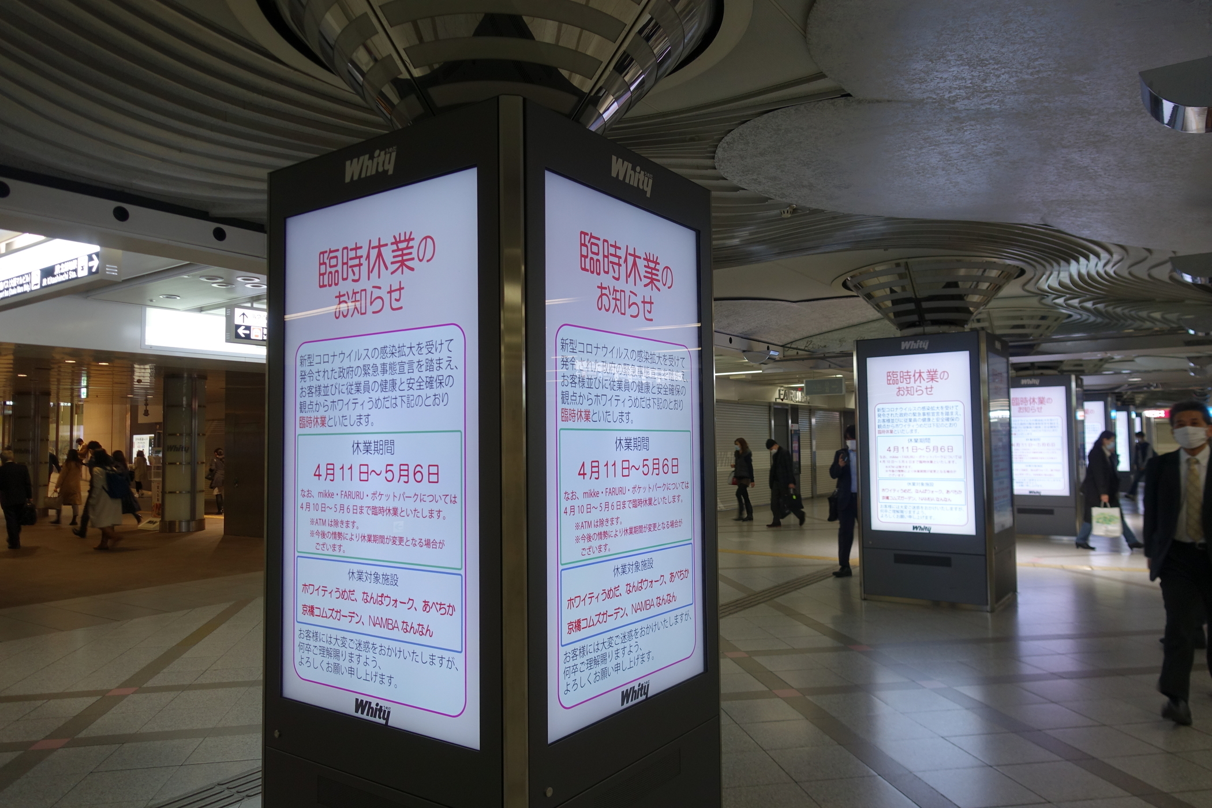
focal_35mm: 24
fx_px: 808
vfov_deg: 53.1
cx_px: 606
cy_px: 404
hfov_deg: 73.7
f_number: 2.8
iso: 125
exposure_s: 1/40
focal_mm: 8.8
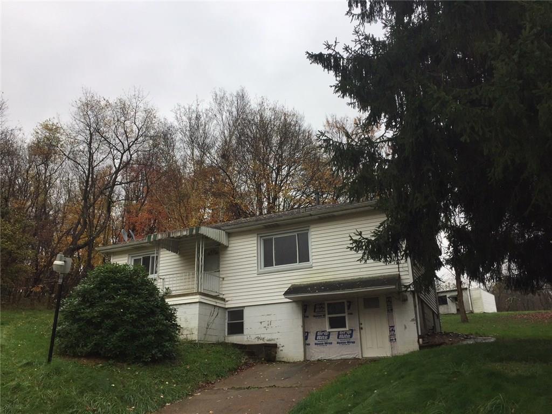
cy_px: 207
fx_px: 462
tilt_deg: +19.4
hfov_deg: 61.7
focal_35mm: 29
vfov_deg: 48.2
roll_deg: +1.5
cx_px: 276
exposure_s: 1/449
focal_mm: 4.15
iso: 32
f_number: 2.2
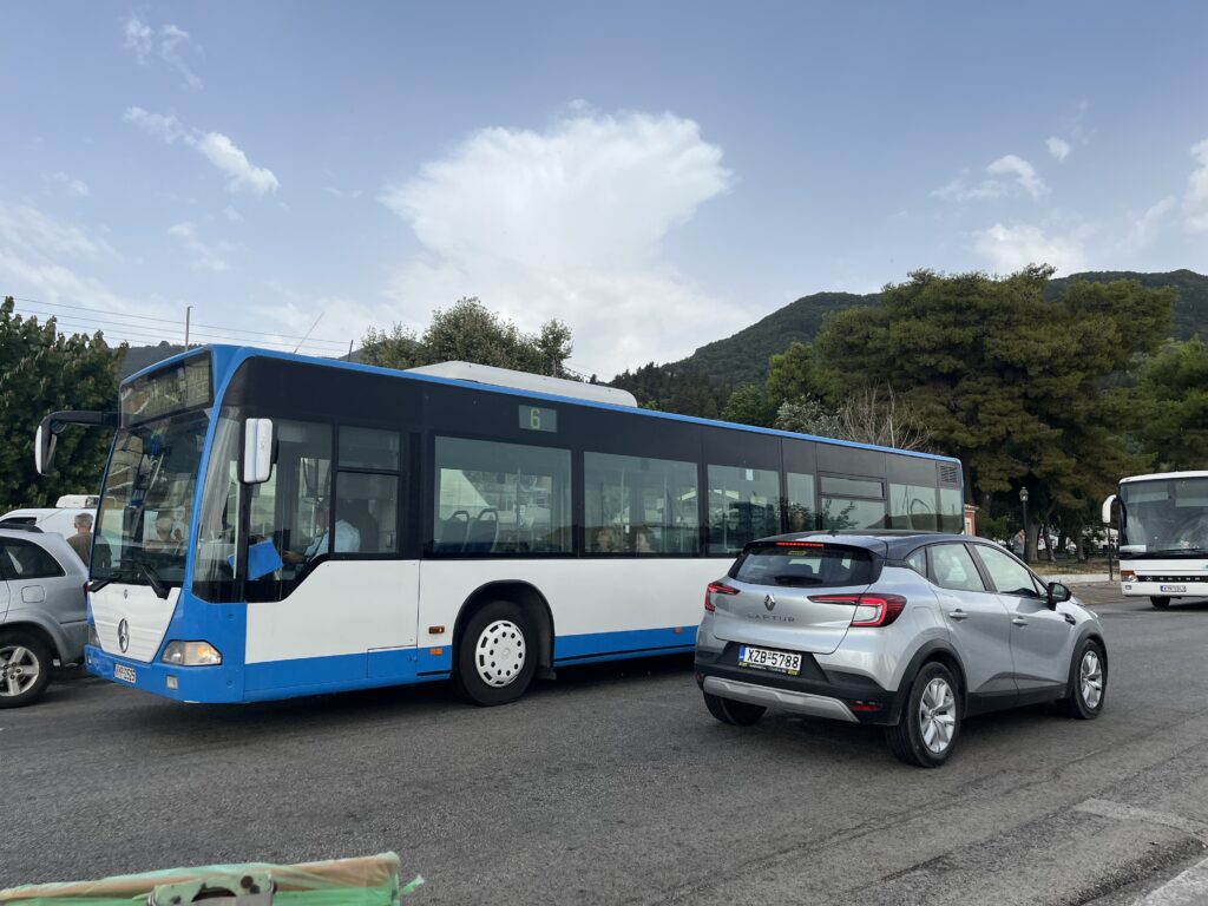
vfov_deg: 53.1
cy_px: 453
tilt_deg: +6.5
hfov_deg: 67.3
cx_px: 604
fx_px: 907
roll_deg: -0.4
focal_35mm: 26
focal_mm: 5.1
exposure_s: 1/1802
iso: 50
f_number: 1.6
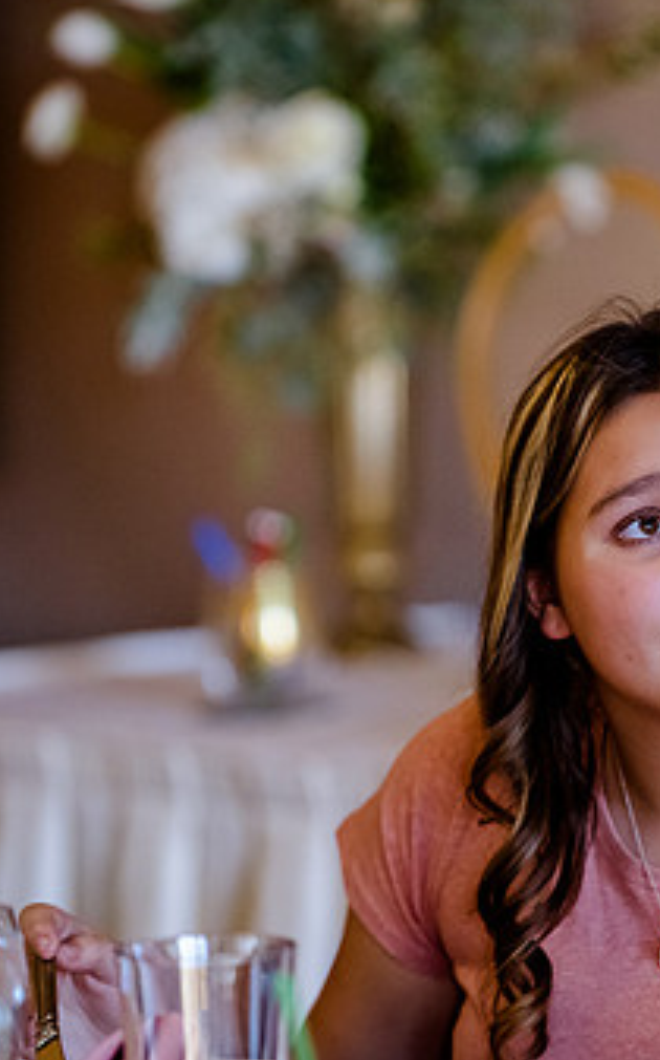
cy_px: 587
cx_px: 559
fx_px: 8104
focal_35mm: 281
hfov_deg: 4.7
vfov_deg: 7.5
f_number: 2.8
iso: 2500
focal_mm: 160
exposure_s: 1/320
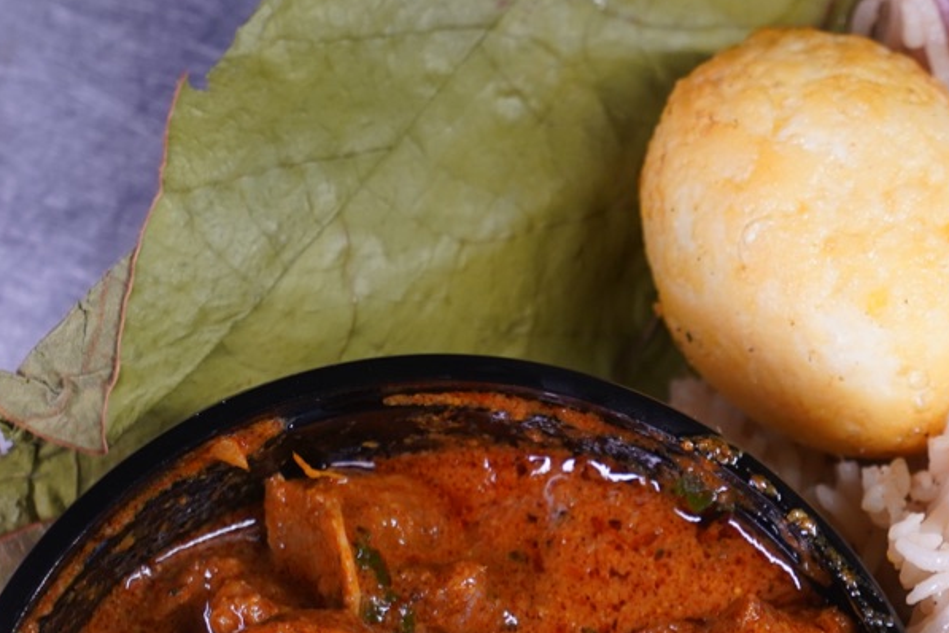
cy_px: 846
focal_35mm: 181
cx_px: 1214
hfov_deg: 11.1
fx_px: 4771
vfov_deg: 7.5
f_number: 5.6
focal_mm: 54
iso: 640
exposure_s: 1/200
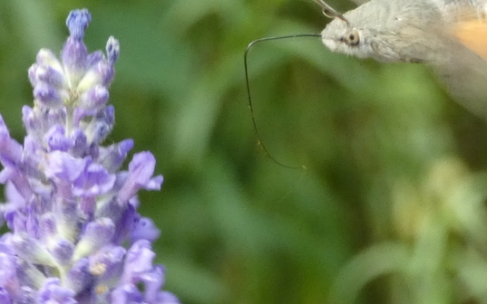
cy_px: 77
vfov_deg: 3.1
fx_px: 5589
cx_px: 267
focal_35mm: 421
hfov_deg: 5.0
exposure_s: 1/80
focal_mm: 44.8
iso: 400
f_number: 5.5
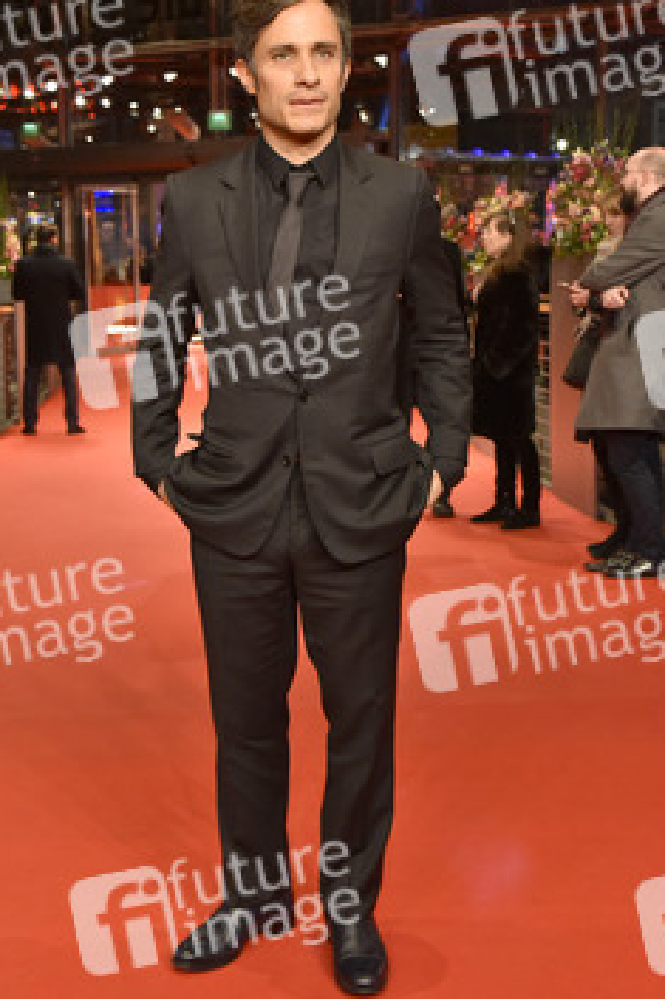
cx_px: 297
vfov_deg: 38.9
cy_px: 484
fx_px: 1414
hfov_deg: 26.4
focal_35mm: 51
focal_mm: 45
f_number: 5.6
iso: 4000
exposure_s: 1/160
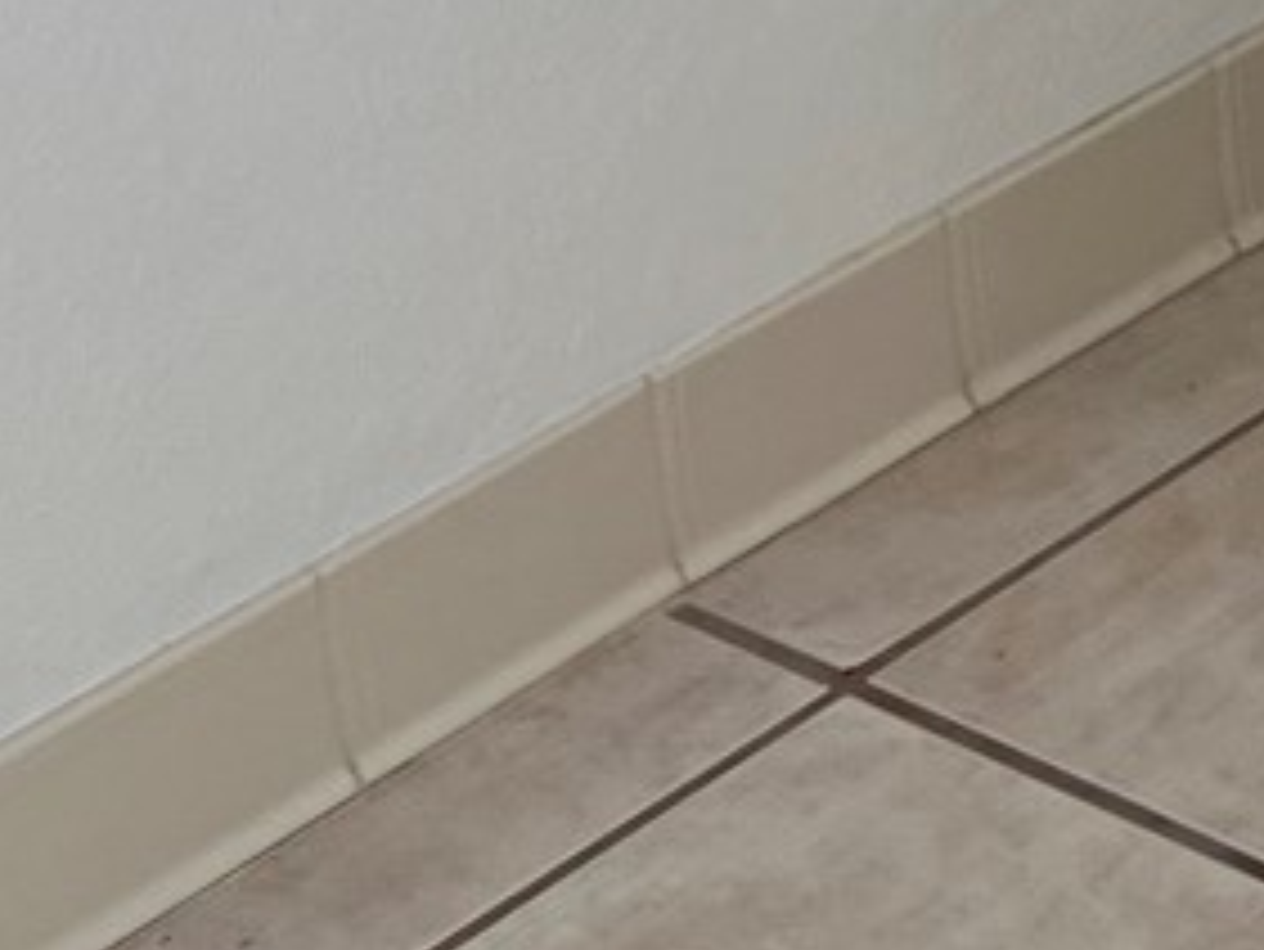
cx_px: 2654
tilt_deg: -15.3
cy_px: -1171
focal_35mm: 148
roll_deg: +2.5
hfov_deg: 11.7
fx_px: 5407
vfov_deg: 9.2
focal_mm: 5.7
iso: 40
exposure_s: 1/266
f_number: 1.5
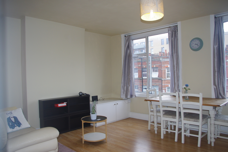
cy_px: 76
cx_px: 114
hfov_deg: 67.4
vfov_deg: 47.9
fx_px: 171
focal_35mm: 27
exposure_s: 1/100
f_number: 4
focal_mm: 18
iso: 400
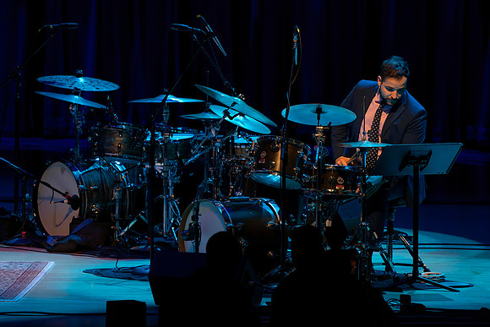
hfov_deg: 5.2
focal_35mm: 400
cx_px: 245
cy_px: 164
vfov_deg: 3.4
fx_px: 5445
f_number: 5.6
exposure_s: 1/250
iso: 2500
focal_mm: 400
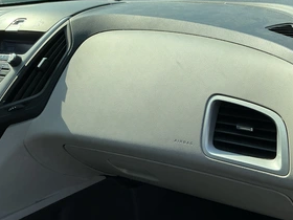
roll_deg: +3.1
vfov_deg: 35.8
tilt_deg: -16.8
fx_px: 339
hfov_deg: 46.4
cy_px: 87
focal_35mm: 40
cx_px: 183
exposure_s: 1/912
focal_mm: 3
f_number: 1.8
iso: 25
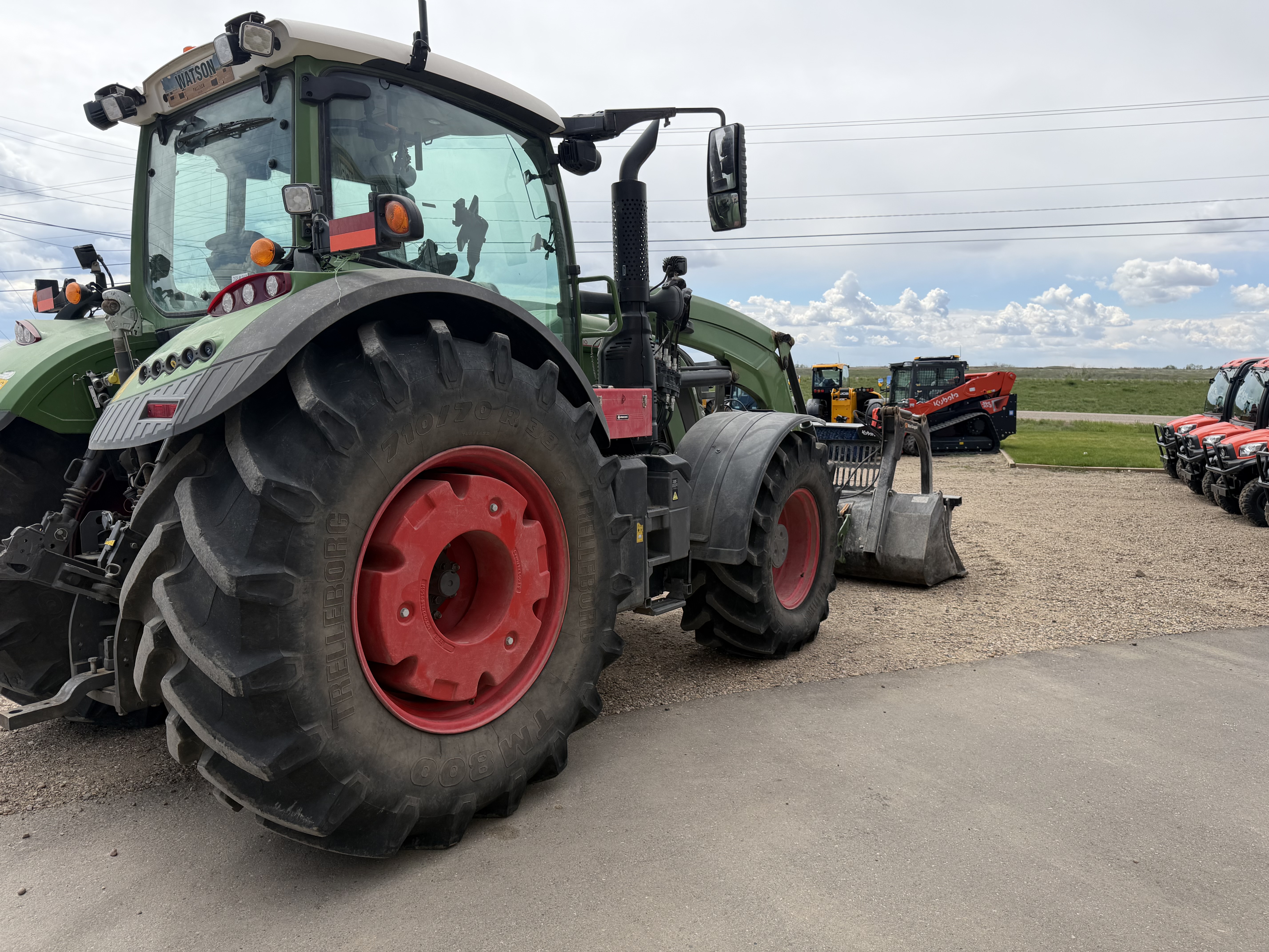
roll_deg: -0.3
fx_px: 880
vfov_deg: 56.8
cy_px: 476
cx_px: 634
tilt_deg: -7.4
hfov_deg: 71.6
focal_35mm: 24
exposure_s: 1/3953
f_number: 1.78
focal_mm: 6.76
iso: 80
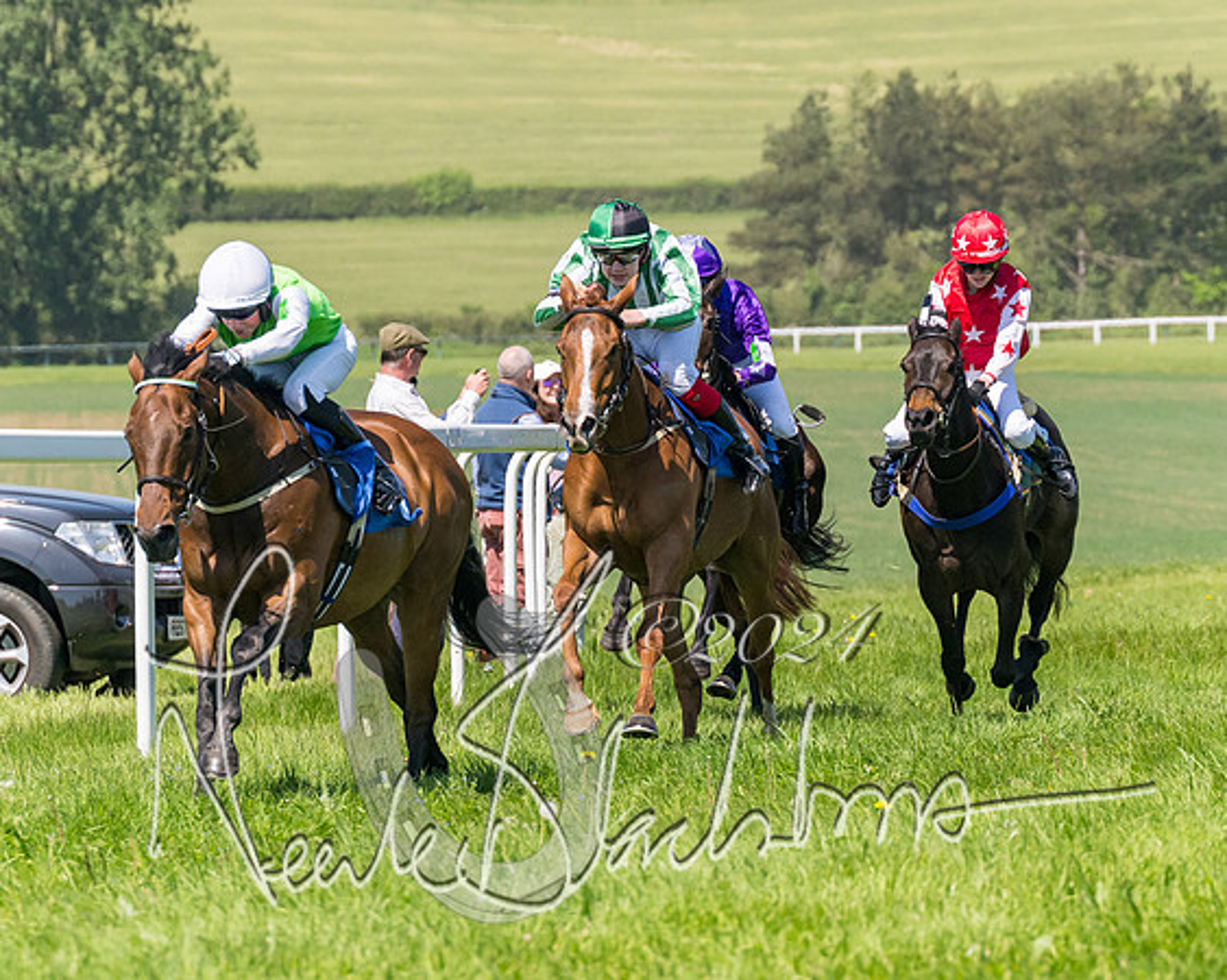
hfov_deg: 6.4
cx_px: 678
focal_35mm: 304
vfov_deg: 5.1
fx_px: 11038
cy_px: 436
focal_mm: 140
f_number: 5
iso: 400
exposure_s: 1/3200
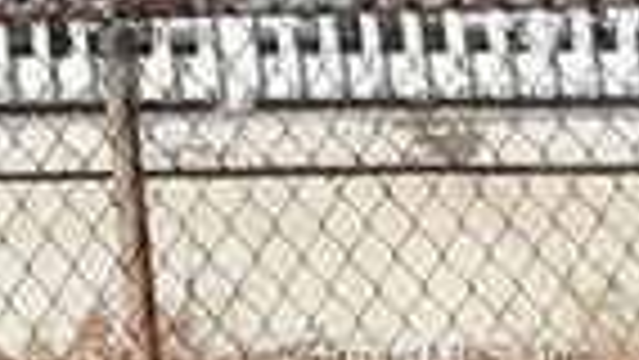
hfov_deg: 12.3
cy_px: -1341
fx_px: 2695
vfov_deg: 5.8
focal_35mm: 159
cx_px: -544
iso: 40
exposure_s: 1/2577
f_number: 1.9
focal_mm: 3.6
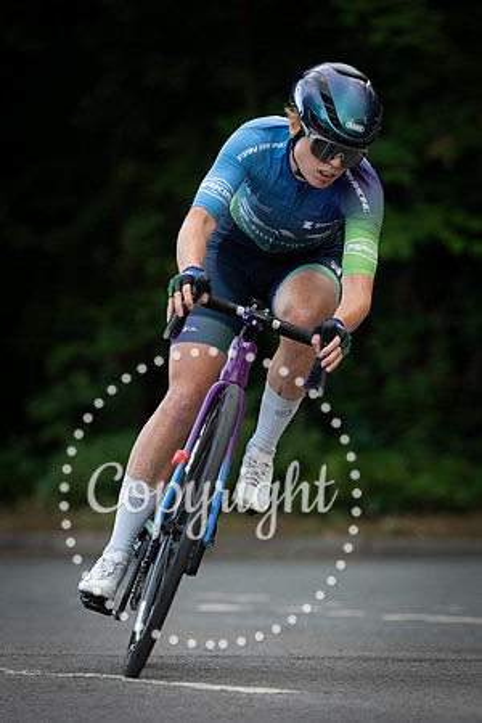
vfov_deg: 7.4
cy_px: 407
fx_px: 5559
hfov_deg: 5.0
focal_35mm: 277
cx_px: 259
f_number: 3.2
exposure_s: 1/800
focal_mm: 164
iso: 1000
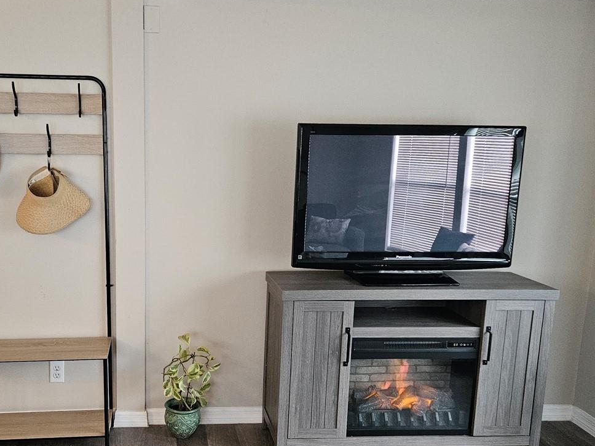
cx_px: 202
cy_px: 243
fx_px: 653
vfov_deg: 37.7
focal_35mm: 38
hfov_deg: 48.2
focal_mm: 5.4
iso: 640
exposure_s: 1/120
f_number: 1.8
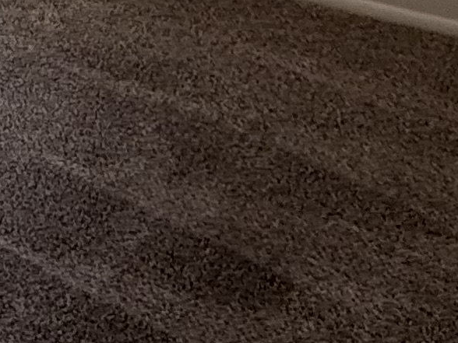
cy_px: -334
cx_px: -152
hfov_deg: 18.8
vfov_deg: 13.3
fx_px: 1270
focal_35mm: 96
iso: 40
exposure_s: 1/238
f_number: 2.2
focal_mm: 2.22
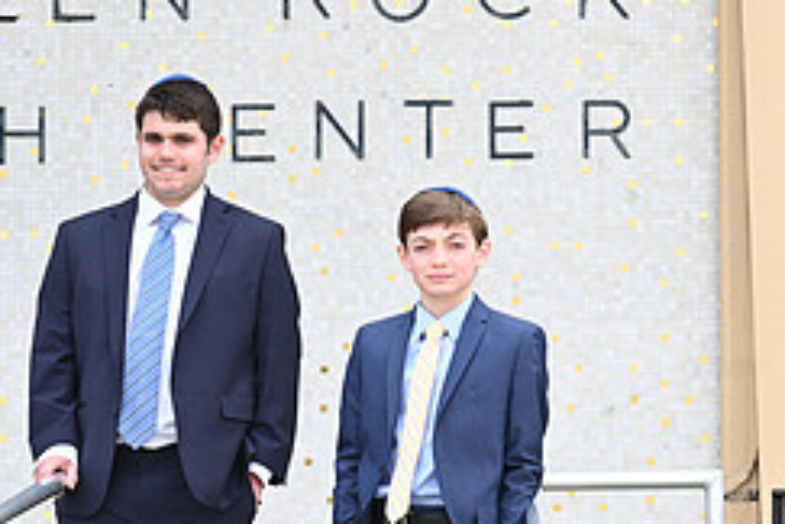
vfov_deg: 8.2
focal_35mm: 167
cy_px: 366
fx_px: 3641
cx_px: 174
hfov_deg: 12.3
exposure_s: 1/200
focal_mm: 70
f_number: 6.3
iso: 250
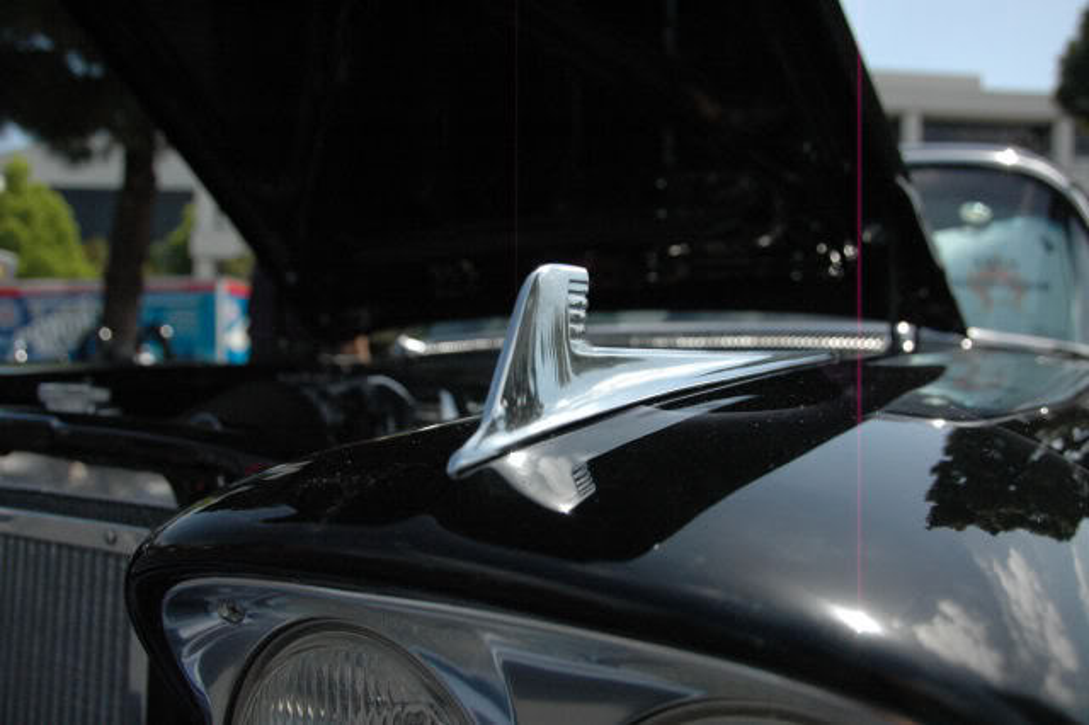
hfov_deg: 57.2
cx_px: 544
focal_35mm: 33
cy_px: 362
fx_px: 998
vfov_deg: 39.9
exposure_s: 1/4000
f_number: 4.5
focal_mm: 22
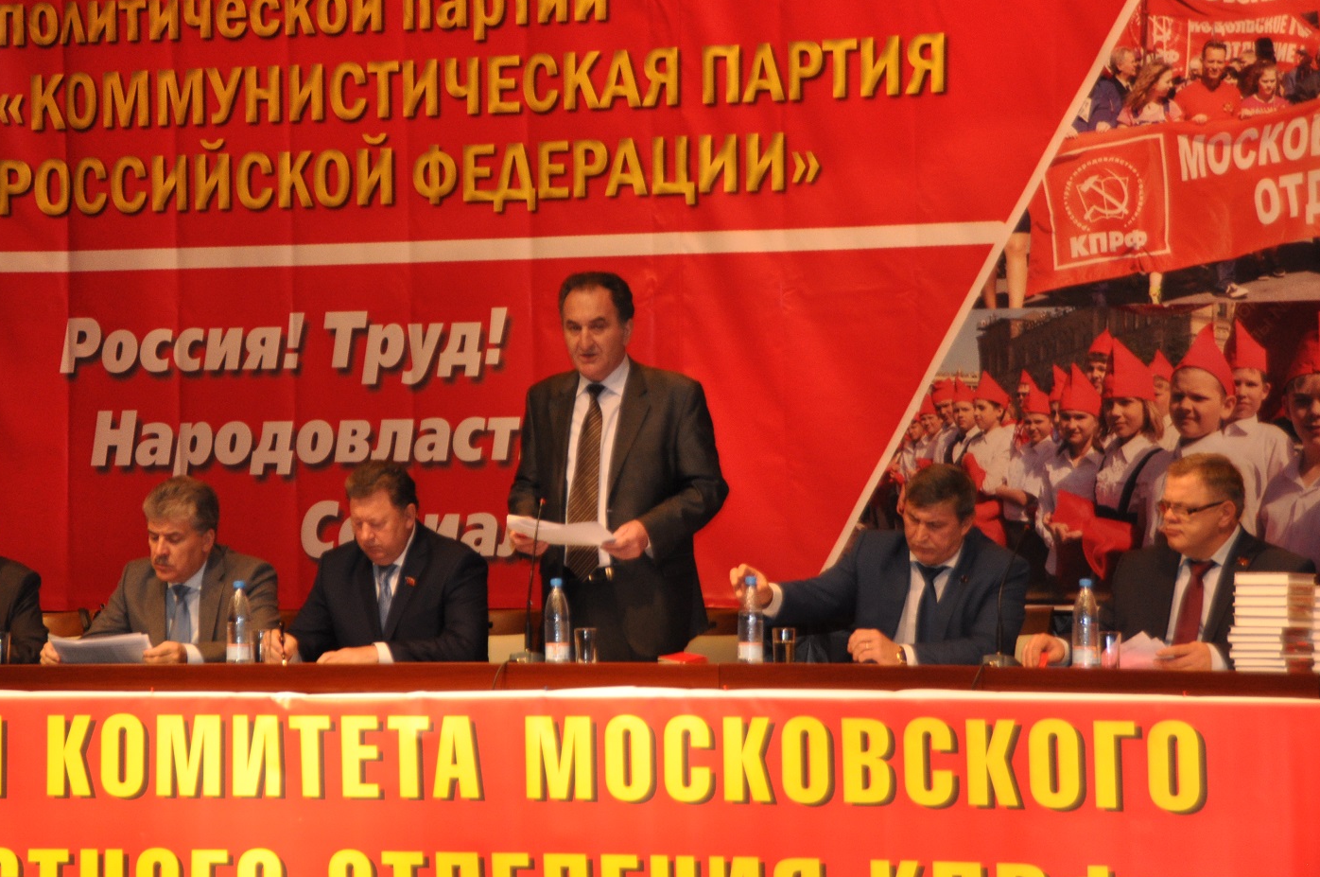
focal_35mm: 166
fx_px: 6079
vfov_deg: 8.2
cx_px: 572
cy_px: 395
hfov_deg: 12.4
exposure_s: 1/100
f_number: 5.3
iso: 800
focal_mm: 90
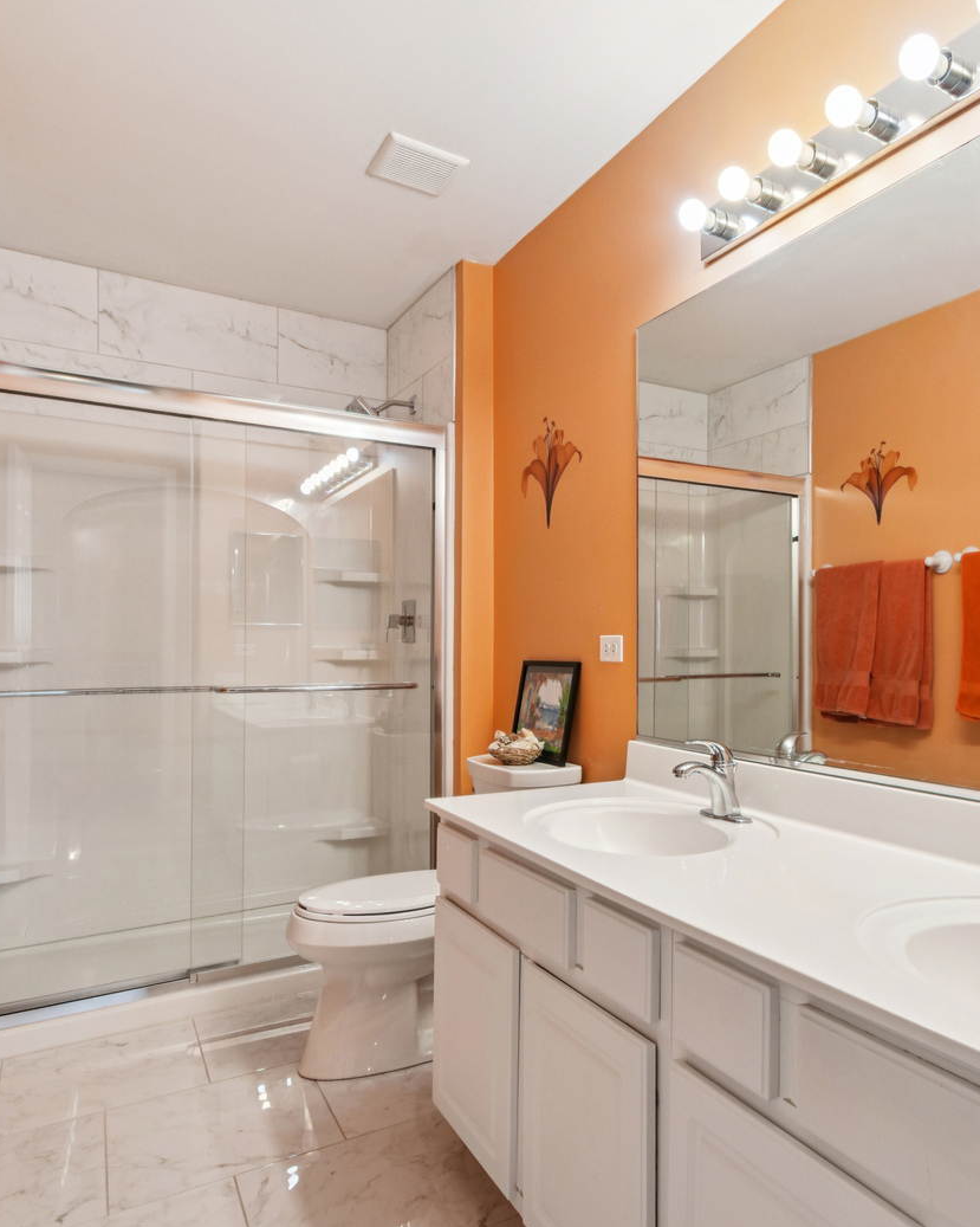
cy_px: 628
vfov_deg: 75.0
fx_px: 798
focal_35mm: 22
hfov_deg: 61.8
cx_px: 642
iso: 400
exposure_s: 1/40
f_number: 8
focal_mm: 10
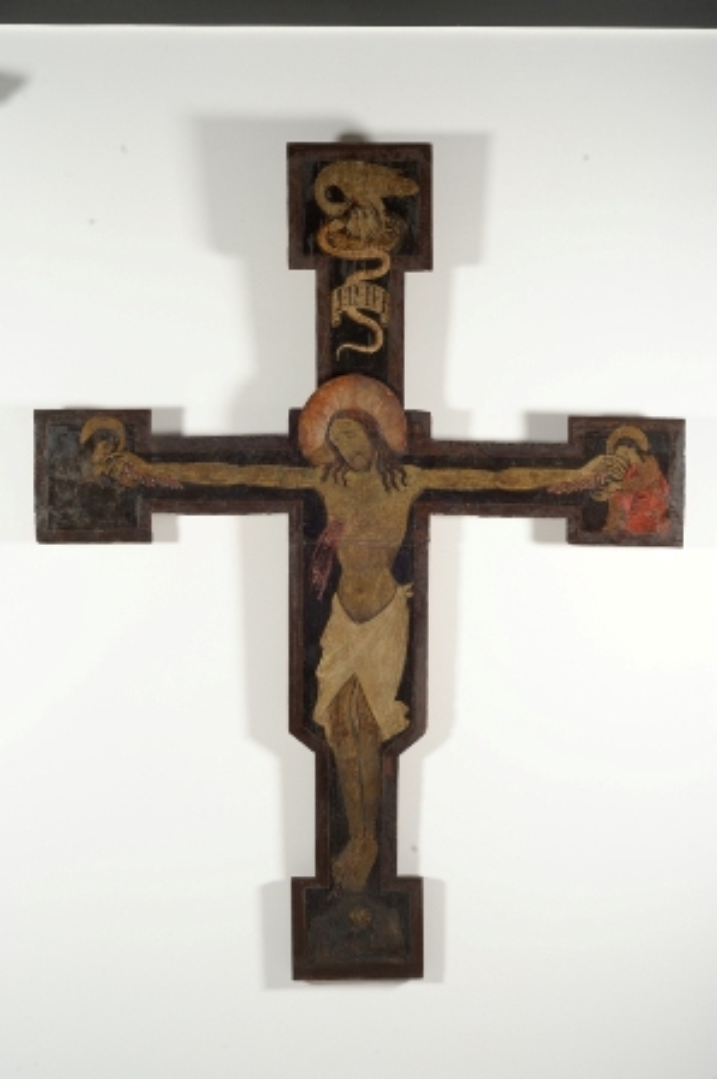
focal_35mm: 50
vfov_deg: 39.6
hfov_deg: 27.0
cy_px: 540
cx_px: 358
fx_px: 1496
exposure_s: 1/250
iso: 200
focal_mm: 50
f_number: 13
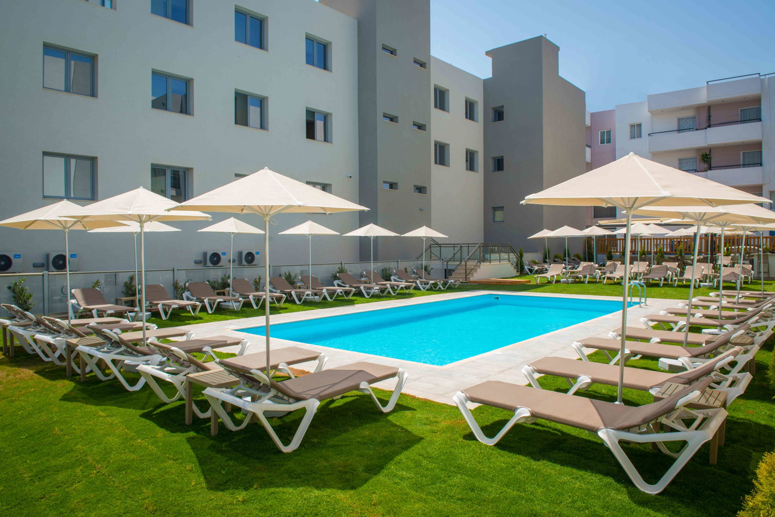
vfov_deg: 53.2
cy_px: 258
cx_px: 388
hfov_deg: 73.7
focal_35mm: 24
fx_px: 517
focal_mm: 24
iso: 200
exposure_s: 1/250
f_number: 11
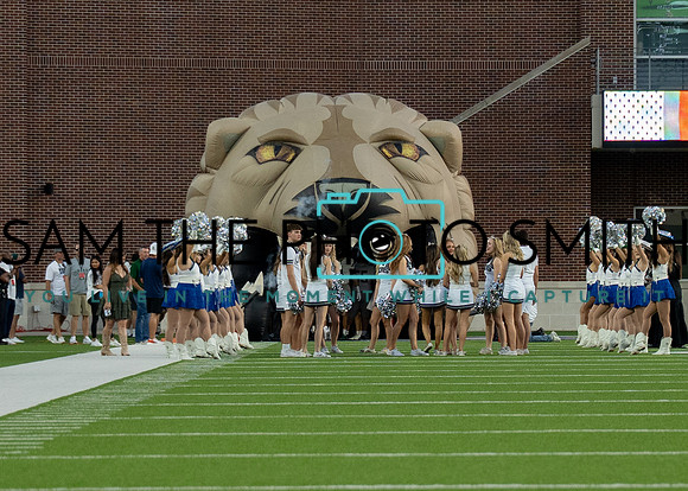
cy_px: 268
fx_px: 5742
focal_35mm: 294
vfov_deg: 4.9
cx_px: 347
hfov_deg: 6.9
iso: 800
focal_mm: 70
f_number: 2.8
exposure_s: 1/1000
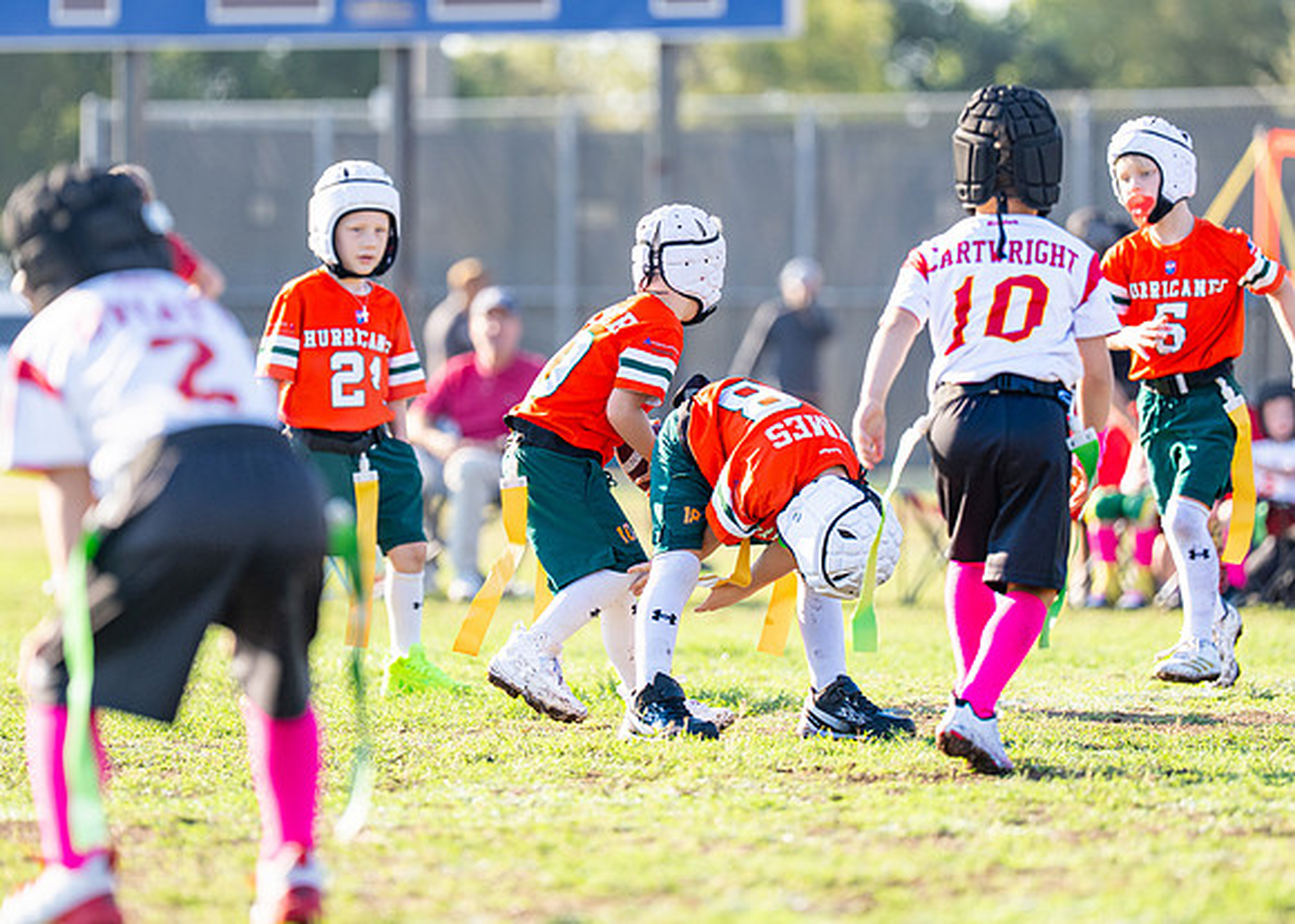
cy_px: 346
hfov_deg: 7.5
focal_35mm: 268
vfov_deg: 5.4
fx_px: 9849
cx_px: 608
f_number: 2.8
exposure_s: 1/1600
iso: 250
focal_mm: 173
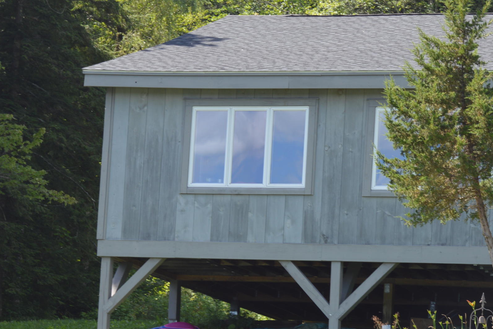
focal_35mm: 156
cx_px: 376
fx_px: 2135
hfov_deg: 13.1
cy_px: 273
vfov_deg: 8.8
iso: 100
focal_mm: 55
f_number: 6.3
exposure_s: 1/160
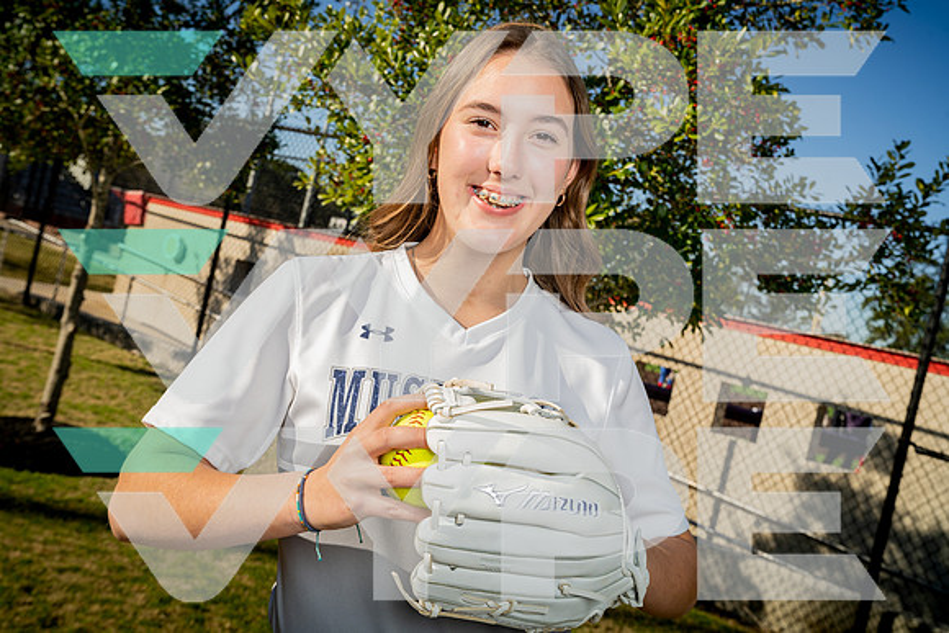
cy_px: 316
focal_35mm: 40
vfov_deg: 33.4
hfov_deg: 48.4
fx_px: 1055
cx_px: 474
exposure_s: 1/250
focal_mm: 40
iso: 125
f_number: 10
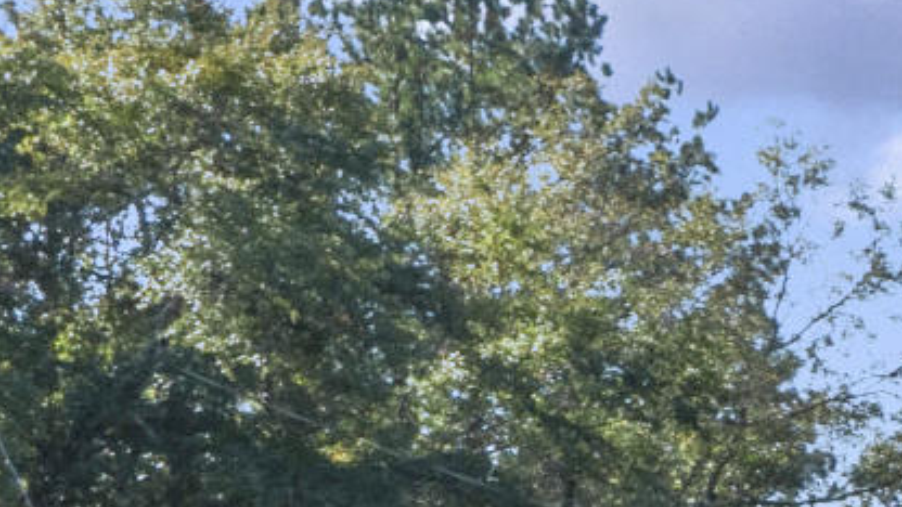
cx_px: 3092
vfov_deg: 8.5
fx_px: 3253
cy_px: 992
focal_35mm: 136
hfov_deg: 9.6
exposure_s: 1/500
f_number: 8
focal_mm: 12
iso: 320
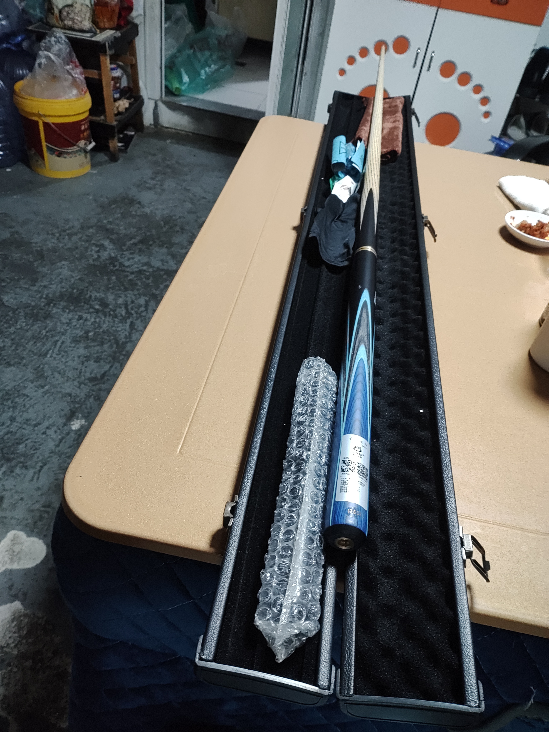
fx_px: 550
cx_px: 274
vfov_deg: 67.3
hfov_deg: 53.1
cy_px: 366
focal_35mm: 26
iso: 1388
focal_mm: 4.26
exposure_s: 1/33.3
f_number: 1.8
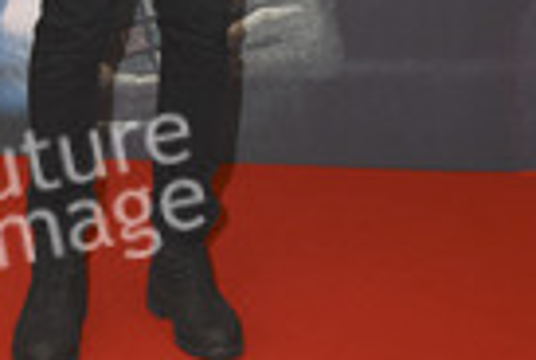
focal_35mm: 100
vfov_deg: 12.1
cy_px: -380
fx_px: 1499
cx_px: 117
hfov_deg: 20.1
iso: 400
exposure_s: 1/250
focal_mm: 23
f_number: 5.6
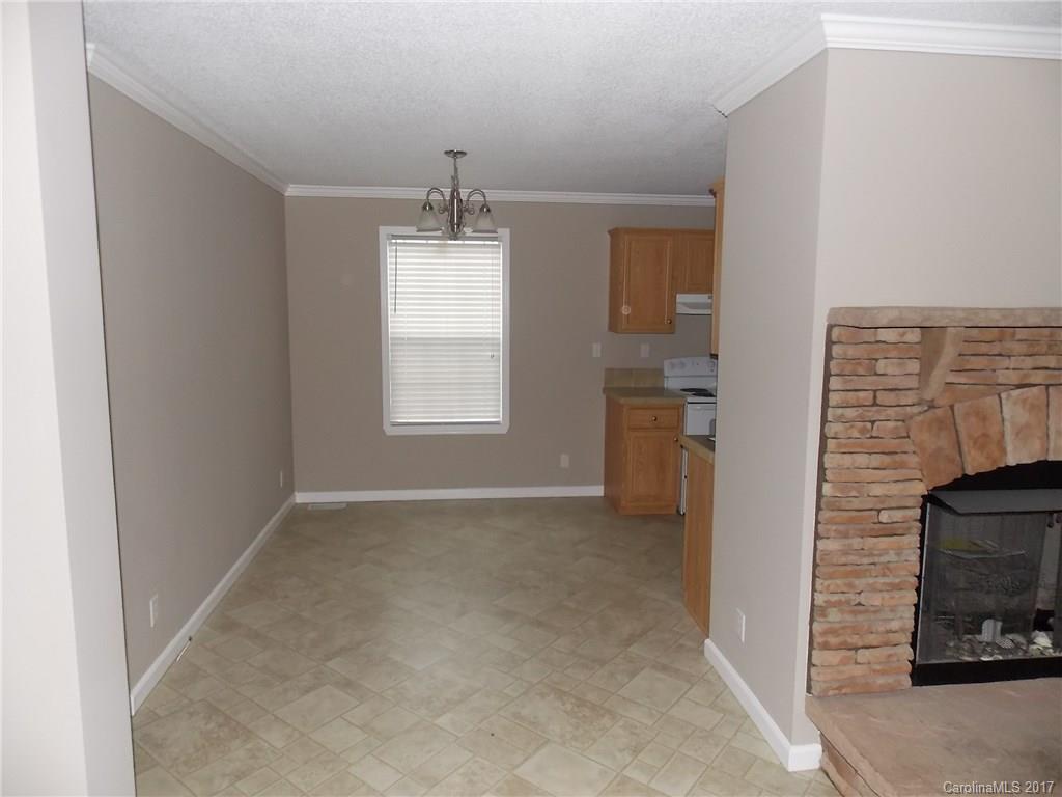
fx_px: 706
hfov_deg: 73.9
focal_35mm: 23
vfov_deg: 58.9
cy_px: 398
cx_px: 531
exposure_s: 1/30
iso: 200
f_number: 3.1
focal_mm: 4
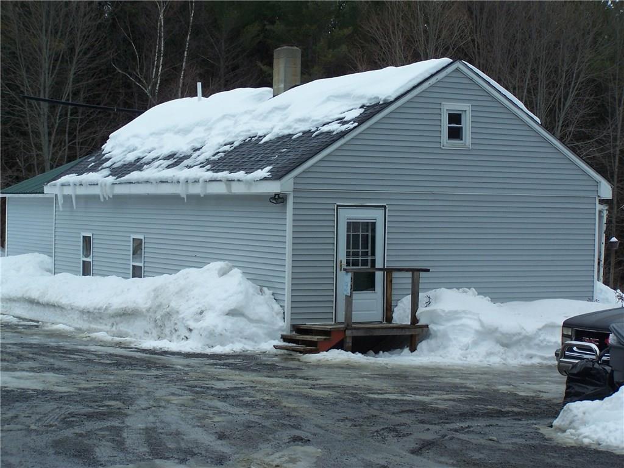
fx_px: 1478
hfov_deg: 23.8
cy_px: 234
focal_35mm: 82
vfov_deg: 18.0
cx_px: 312
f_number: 3.2
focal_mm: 13.7
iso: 80
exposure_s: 1/350
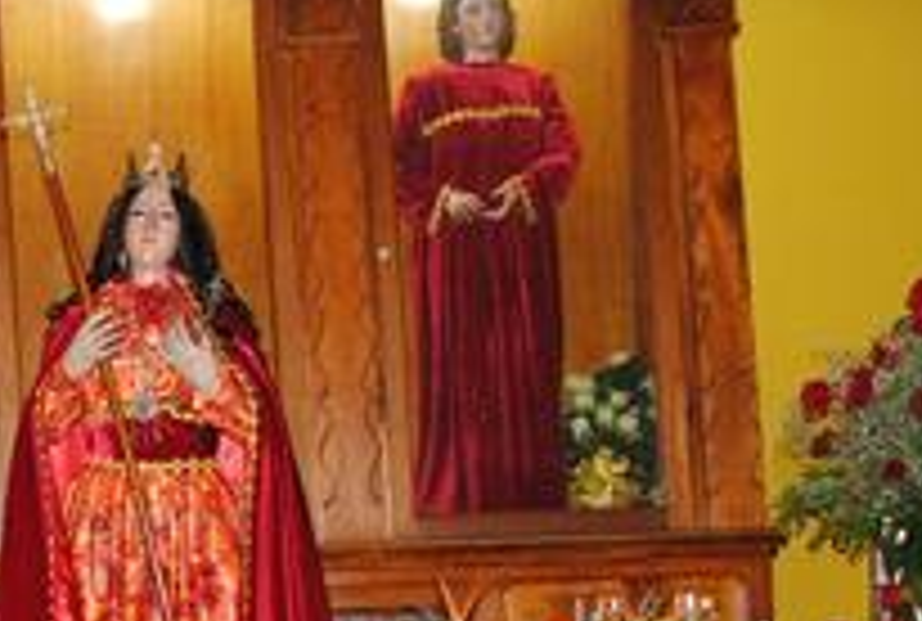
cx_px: 81
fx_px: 1875
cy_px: 565
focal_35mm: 73
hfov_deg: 26.6
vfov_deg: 18.5
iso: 800
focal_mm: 20
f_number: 5
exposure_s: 1/60
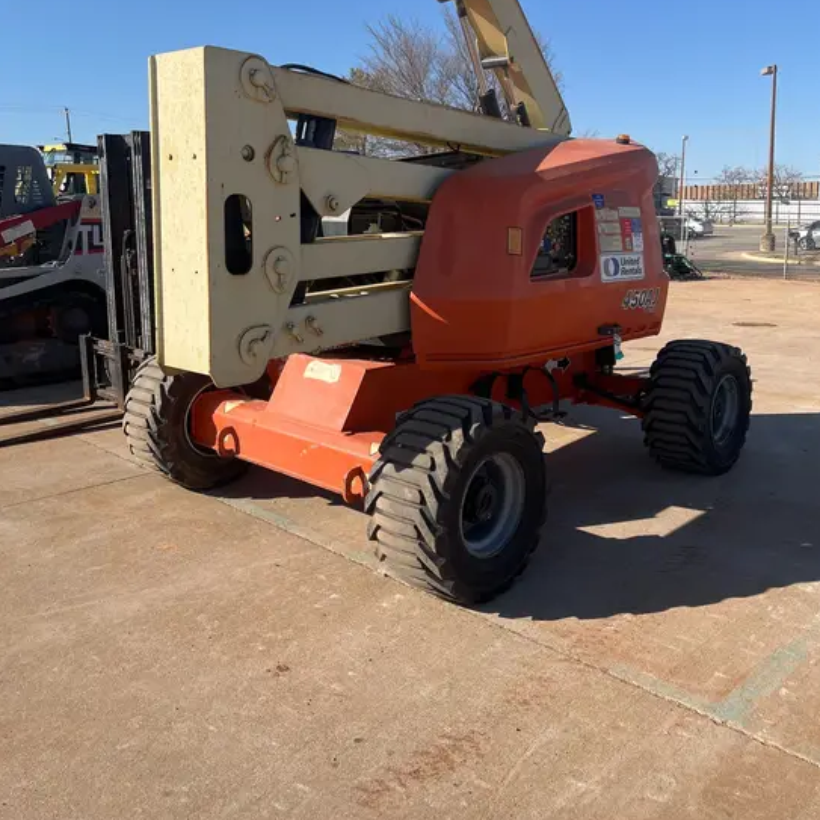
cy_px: 301
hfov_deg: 52.5
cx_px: 412
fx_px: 831
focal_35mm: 31
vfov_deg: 51.9
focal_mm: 5.1
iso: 50
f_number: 1.6
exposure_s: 1/3215
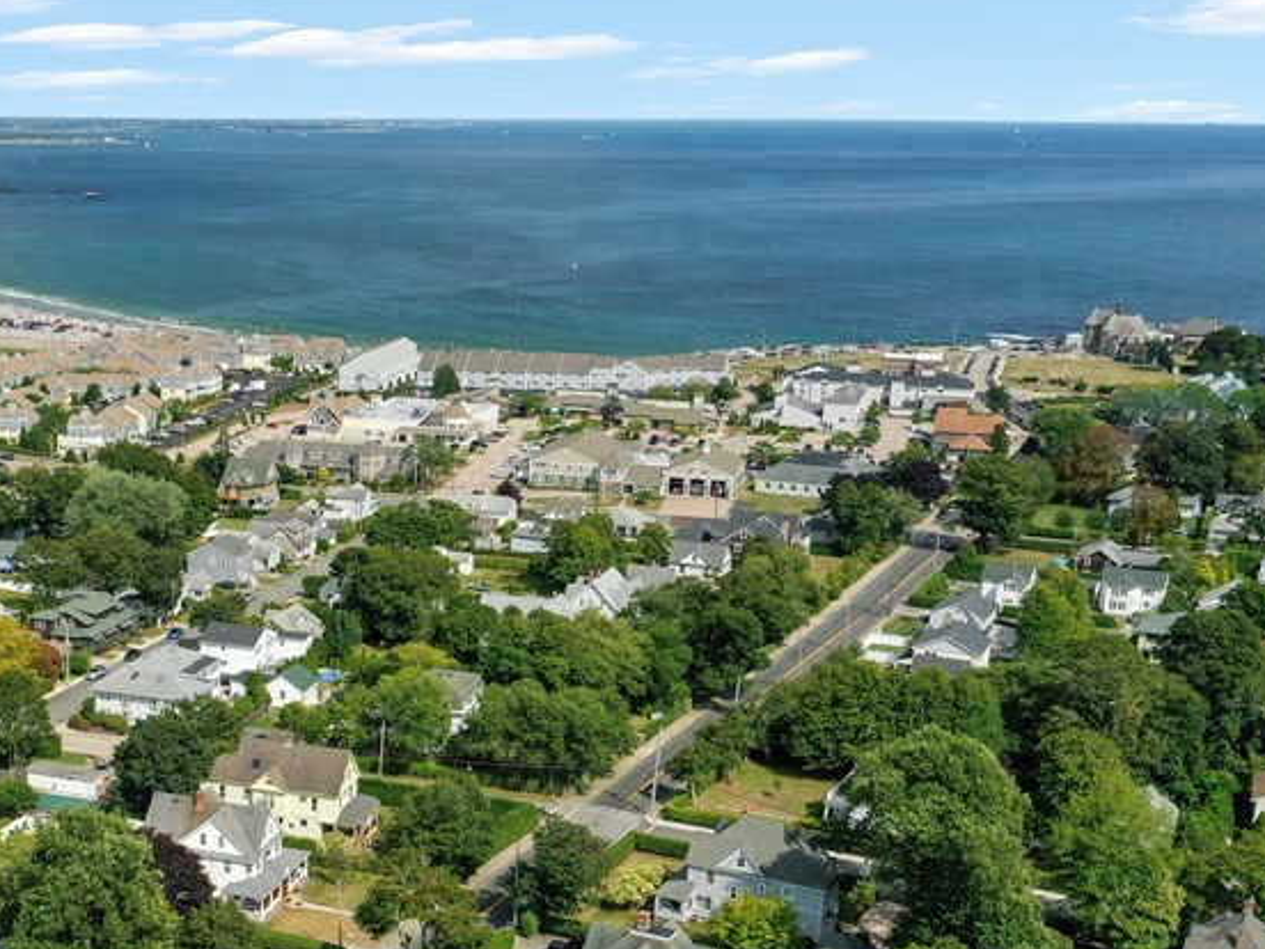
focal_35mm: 53
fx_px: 1937
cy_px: 669
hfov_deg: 34.7
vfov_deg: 27.3
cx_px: 195
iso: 100
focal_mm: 10.26
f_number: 4
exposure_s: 1/100
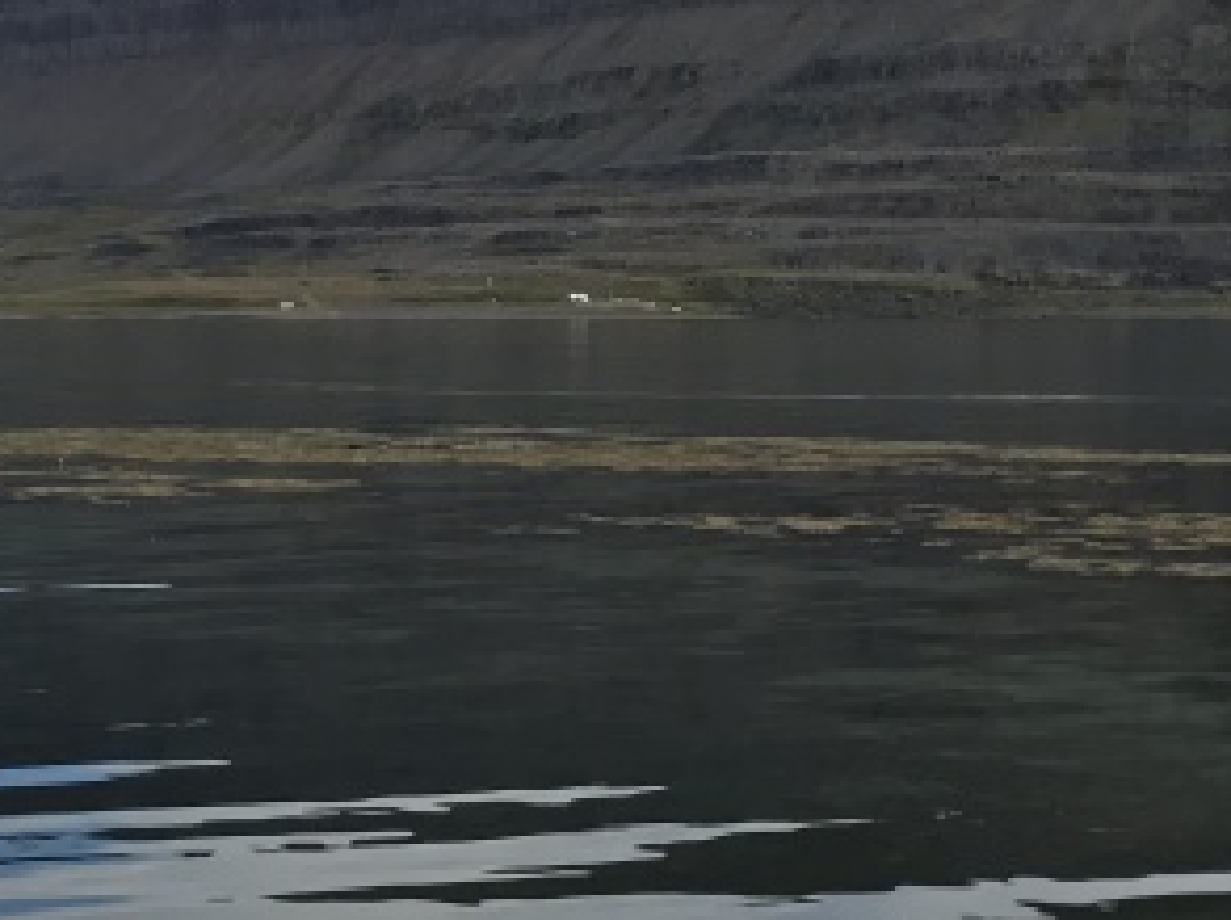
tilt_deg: +0.5
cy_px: 378
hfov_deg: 19.5
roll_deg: +0.0
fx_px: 3481
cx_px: 4
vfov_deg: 15.1
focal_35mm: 98
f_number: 1.8
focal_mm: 3.99
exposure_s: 1/2283
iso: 20
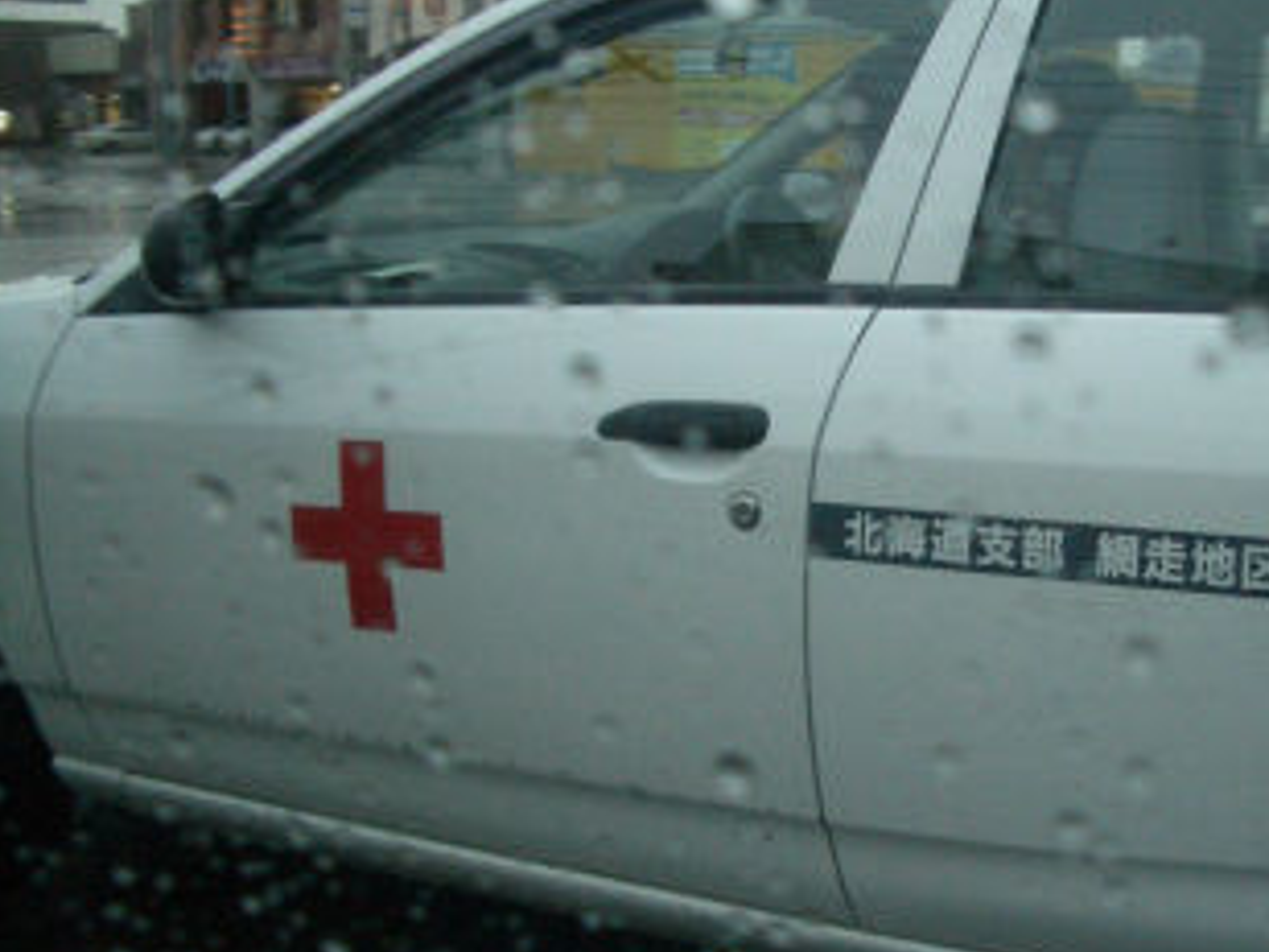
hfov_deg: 39.1
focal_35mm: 48
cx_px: 857
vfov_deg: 30.3
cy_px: 505
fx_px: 1760
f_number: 2.6
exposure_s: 1/60
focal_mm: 5.8
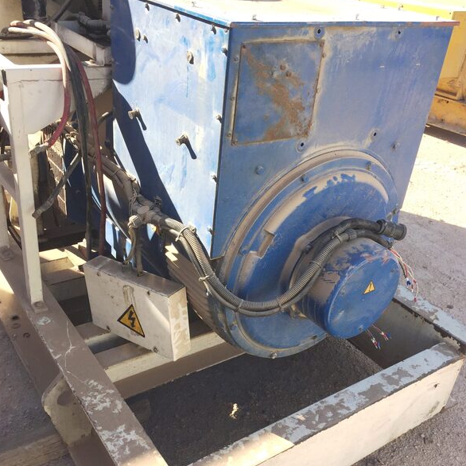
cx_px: 235
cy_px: 263
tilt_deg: -31.4
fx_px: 533
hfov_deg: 47.2
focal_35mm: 35
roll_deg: -6.2
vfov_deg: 47.1
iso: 32
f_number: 2.2
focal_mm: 4.15
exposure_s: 1/732
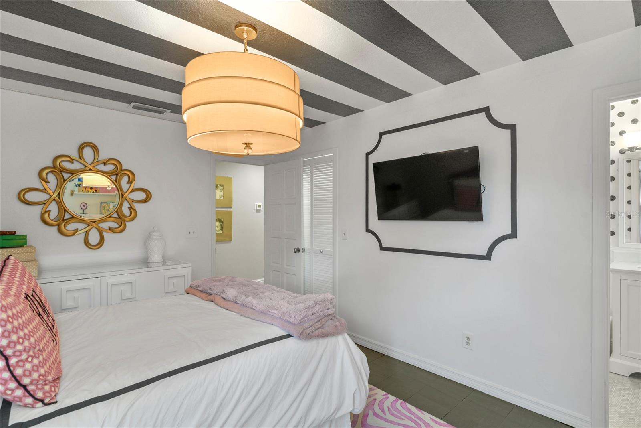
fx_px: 303
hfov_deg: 93.3
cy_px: 214
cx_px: 320
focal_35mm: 17
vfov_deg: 70.5
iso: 320
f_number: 8
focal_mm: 17
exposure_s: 1.3
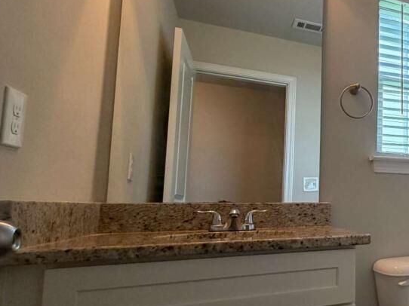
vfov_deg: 45.3
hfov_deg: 45.3
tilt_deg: +5.6
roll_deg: +1.1
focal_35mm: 31
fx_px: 366
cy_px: 173
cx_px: 441
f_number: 2.2
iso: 160
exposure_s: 1/60
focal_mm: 2.22
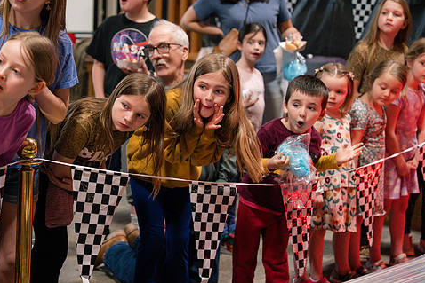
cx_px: 182
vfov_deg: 16.1
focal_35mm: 85
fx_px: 1004
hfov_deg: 23.9
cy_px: 133
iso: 2500
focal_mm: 70
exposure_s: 1/320
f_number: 2.8
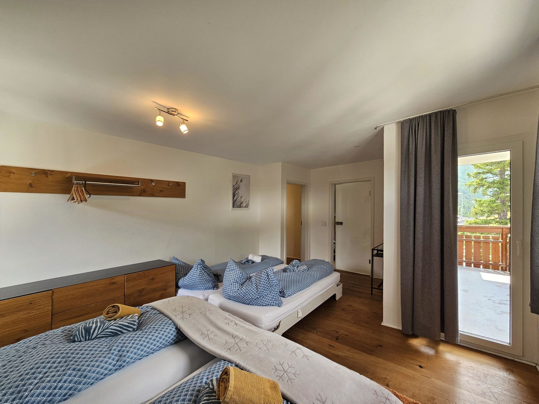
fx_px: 202
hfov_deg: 106.2
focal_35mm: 13
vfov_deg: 89.9
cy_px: 202
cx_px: 270
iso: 50
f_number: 2.2
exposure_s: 1/50
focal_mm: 2.2
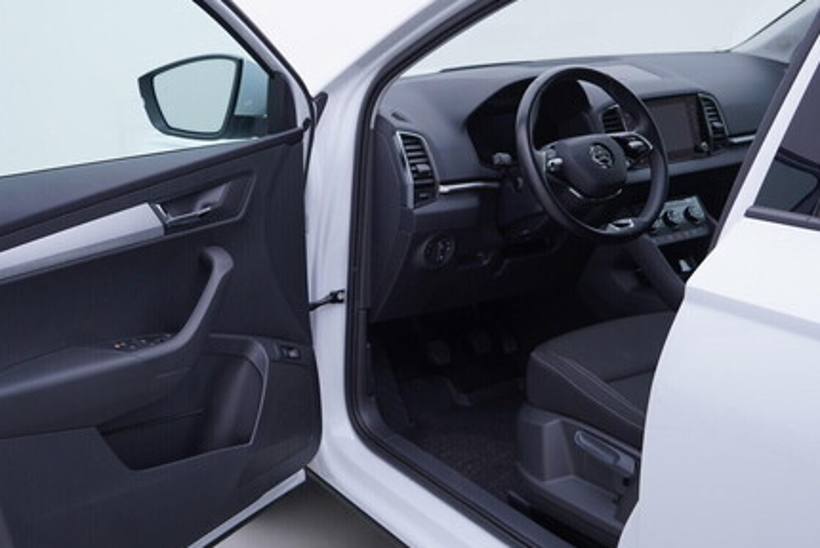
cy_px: 240
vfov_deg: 29.2
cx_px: 334
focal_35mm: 46
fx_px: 1048
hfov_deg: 42.6
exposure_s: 1/60
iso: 125
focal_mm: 24
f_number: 3.5
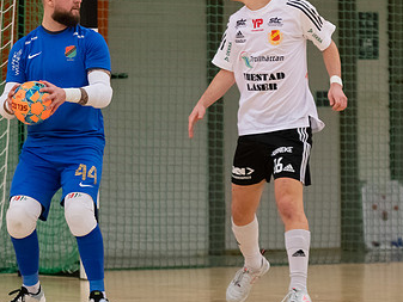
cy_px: 177
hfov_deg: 3.7
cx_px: 102
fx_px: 6254
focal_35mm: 537
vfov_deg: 2.8
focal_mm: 160
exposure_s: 1/800
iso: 900
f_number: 3.2
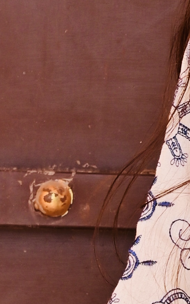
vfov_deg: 6.9
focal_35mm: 306
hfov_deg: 4.2
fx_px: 2536
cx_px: 447
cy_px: 241
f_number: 9
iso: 160
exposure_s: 1/125
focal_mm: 43
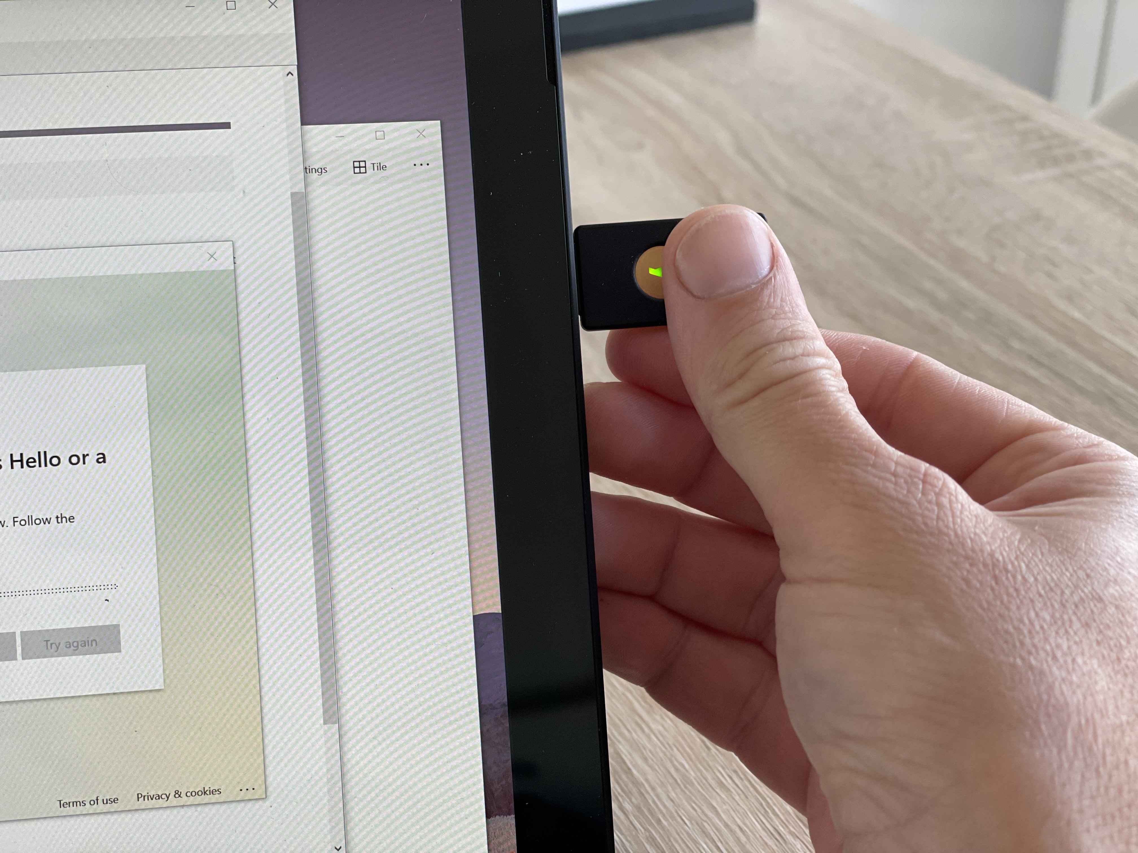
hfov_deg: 36.8
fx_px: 1709
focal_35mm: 52
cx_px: 569
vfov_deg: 28.0
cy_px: 426
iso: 100
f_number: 2
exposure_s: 1/122
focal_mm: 6
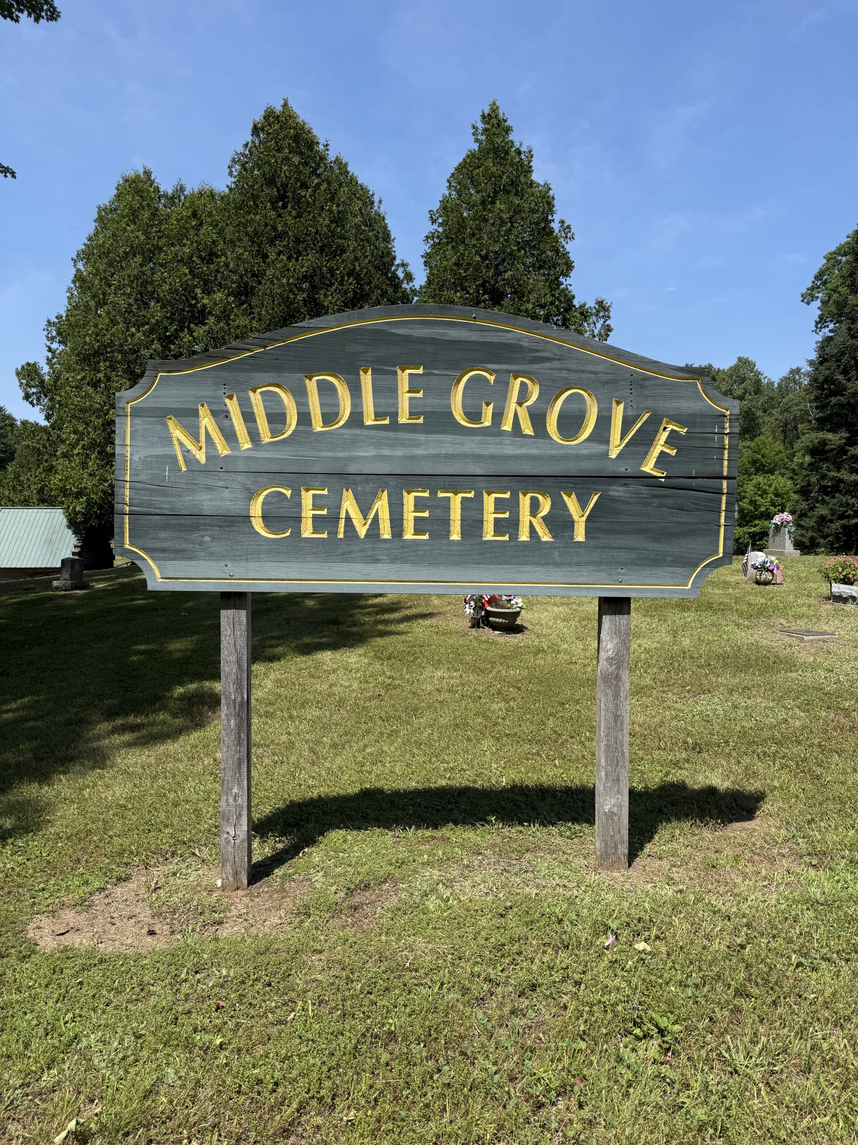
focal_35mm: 24
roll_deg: -0.8
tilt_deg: -2.8
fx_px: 793
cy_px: 572
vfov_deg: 71.6
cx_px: 429
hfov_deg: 56.8
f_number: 1.78
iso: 80
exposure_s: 1/3279
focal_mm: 6.76
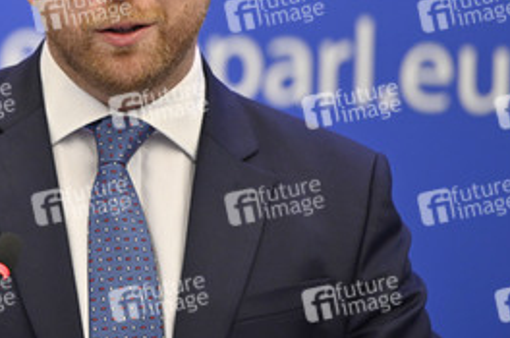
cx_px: 107
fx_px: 4836
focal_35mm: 342
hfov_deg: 6.0
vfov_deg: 4.0
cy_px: 58
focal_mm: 200
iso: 2000
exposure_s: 1/320
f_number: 2.8
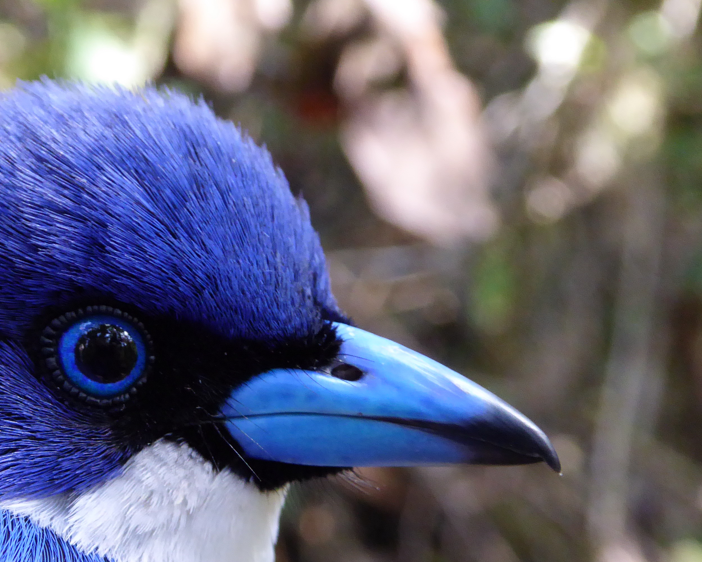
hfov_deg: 22.3
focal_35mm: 84
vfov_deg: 18.1
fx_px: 1745
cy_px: 481
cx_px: 104
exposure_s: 1/50
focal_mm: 7.8
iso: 400
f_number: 3.9
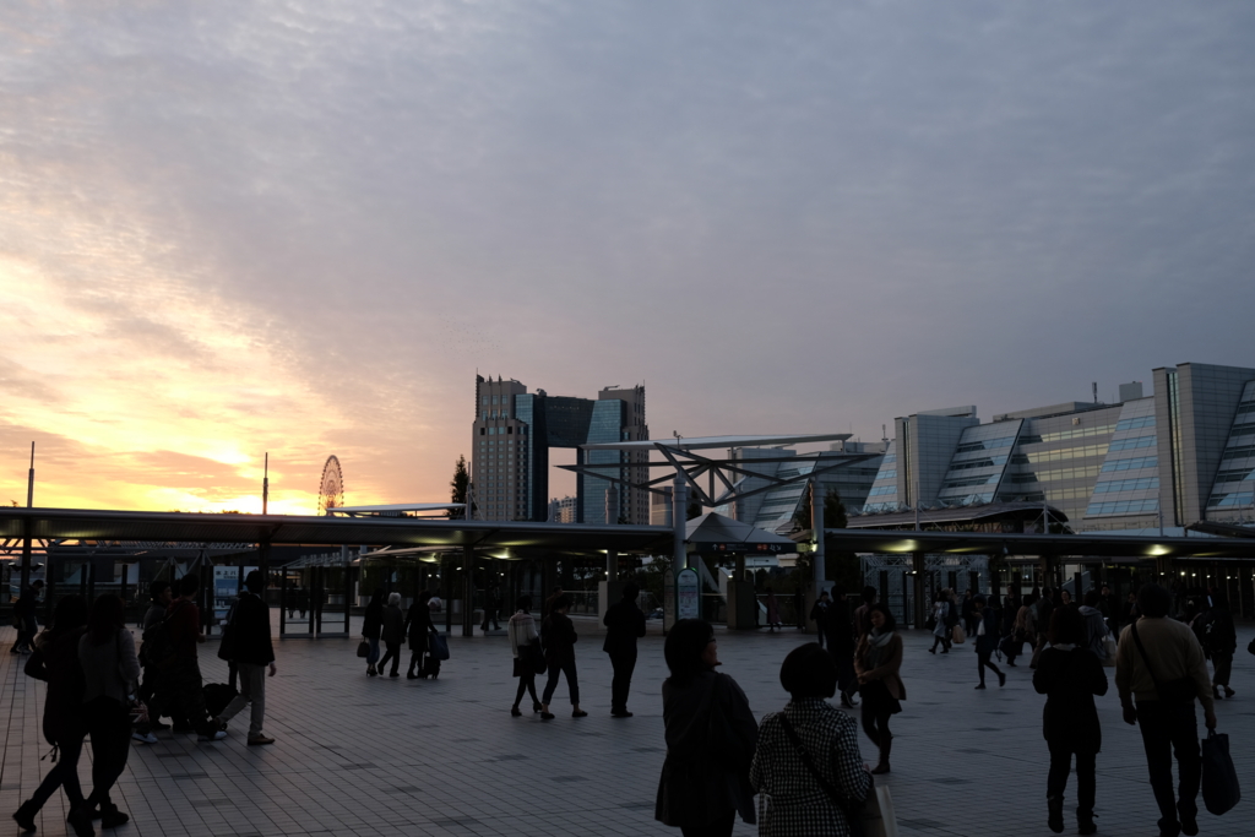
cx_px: 628
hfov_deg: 54.4
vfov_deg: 37.9
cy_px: 418
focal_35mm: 35
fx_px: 1220
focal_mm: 23
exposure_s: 1/70
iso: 200
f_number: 4
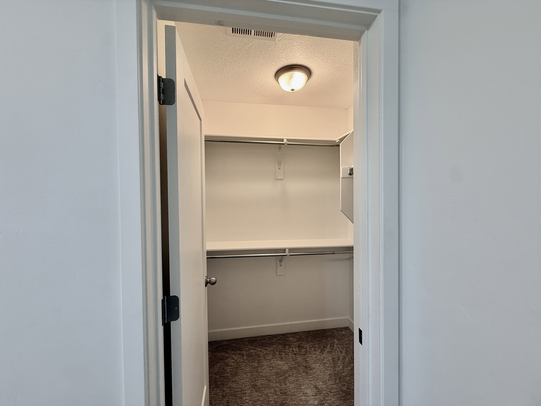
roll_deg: +2.0
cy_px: 203
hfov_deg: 102.1
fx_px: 219
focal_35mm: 14
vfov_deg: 85.7
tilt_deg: -1.6
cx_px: 270
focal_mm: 2.22
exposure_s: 1/120
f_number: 2.2
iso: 160
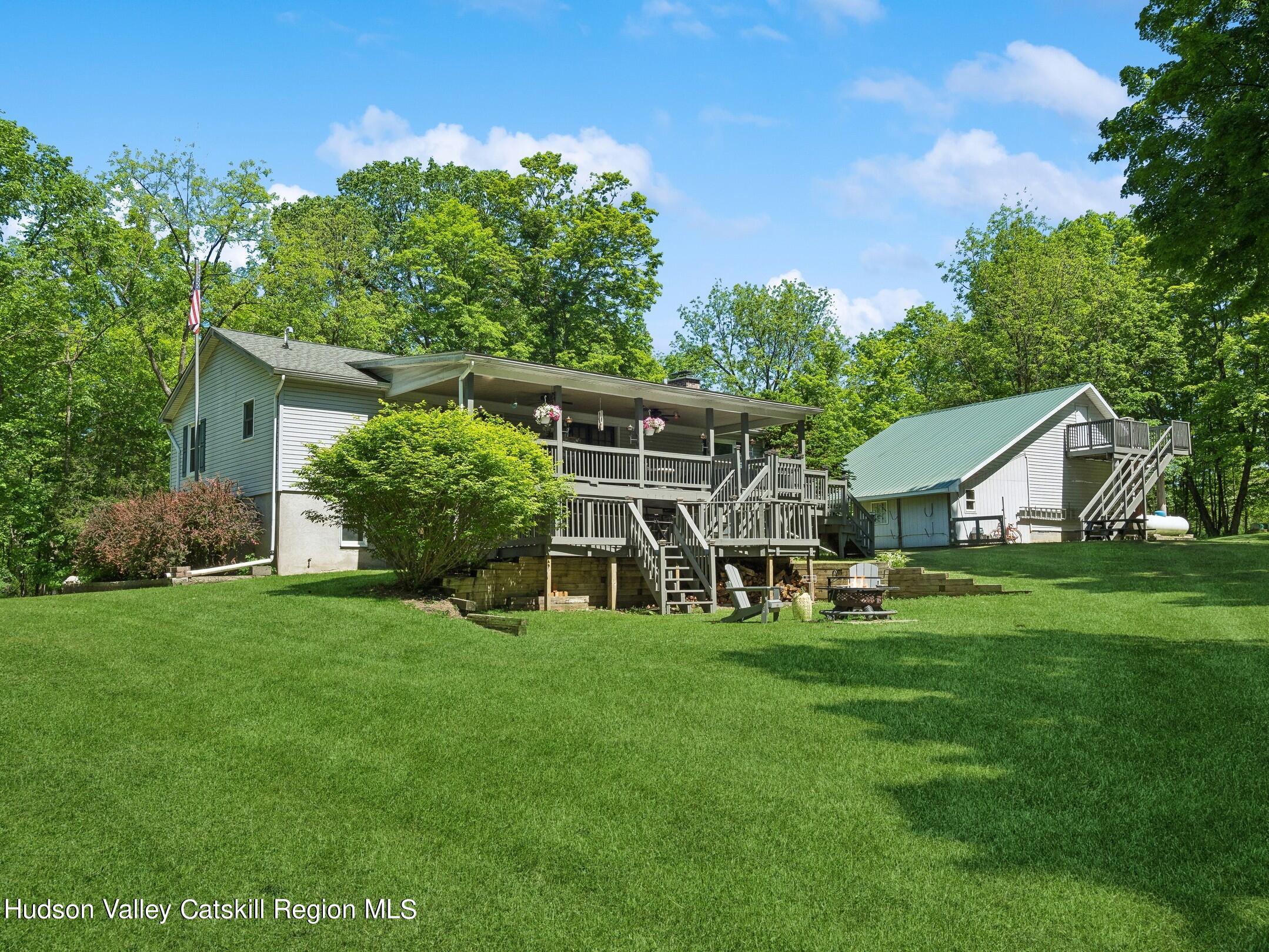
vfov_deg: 53.1
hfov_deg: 67.3
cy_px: 476
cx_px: 634
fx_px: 953
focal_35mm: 26
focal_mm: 13
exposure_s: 1/250
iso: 200
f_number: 8
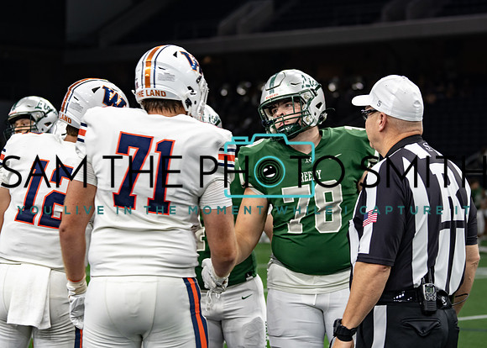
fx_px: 1303
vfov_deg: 15.2
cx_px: 263
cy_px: 125
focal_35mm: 94
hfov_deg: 21.2
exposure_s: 1/320
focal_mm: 70
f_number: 2.8
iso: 1000
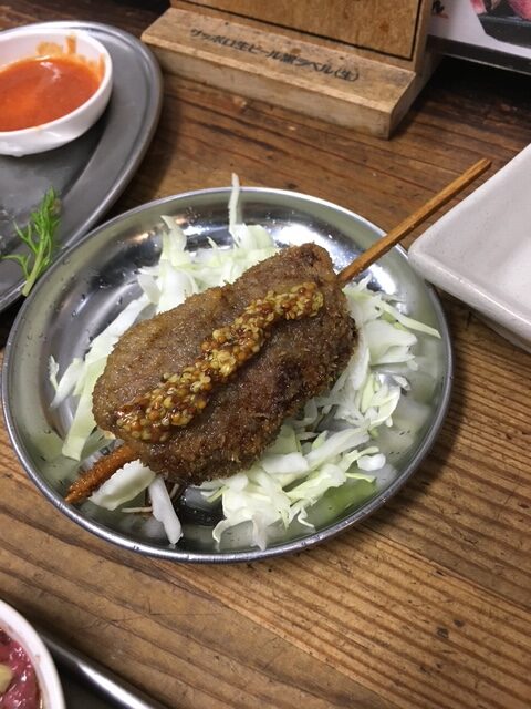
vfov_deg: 61.7
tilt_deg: -56.6
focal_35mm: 29
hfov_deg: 48.2
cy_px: 354
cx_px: 266
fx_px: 593
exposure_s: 1/30
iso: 125
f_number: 2.2
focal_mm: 4.15
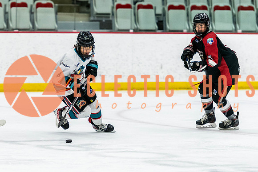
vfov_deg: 5.1
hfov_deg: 7.6
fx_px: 1951
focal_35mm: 272
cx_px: 75
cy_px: 108
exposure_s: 1/640
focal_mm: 155
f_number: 2.8
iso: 2000
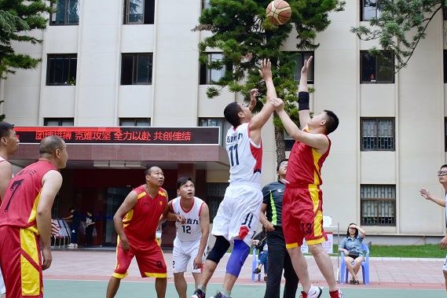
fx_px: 732
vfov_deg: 23.0
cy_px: 123
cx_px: 263
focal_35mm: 59
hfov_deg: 33.9
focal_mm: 32
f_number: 8
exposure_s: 1/250
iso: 250
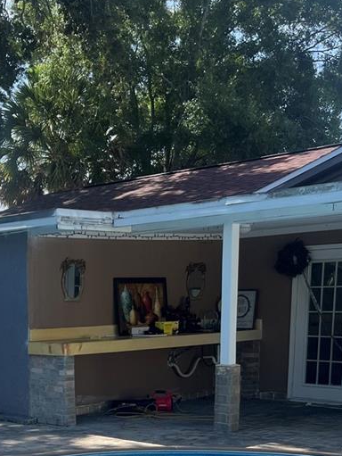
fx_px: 803
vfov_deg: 29.6
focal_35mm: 61
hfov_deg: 23.1
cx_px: 5
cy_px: 452
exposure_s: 1/1458
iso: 50
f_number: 1.6
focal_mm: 5.1
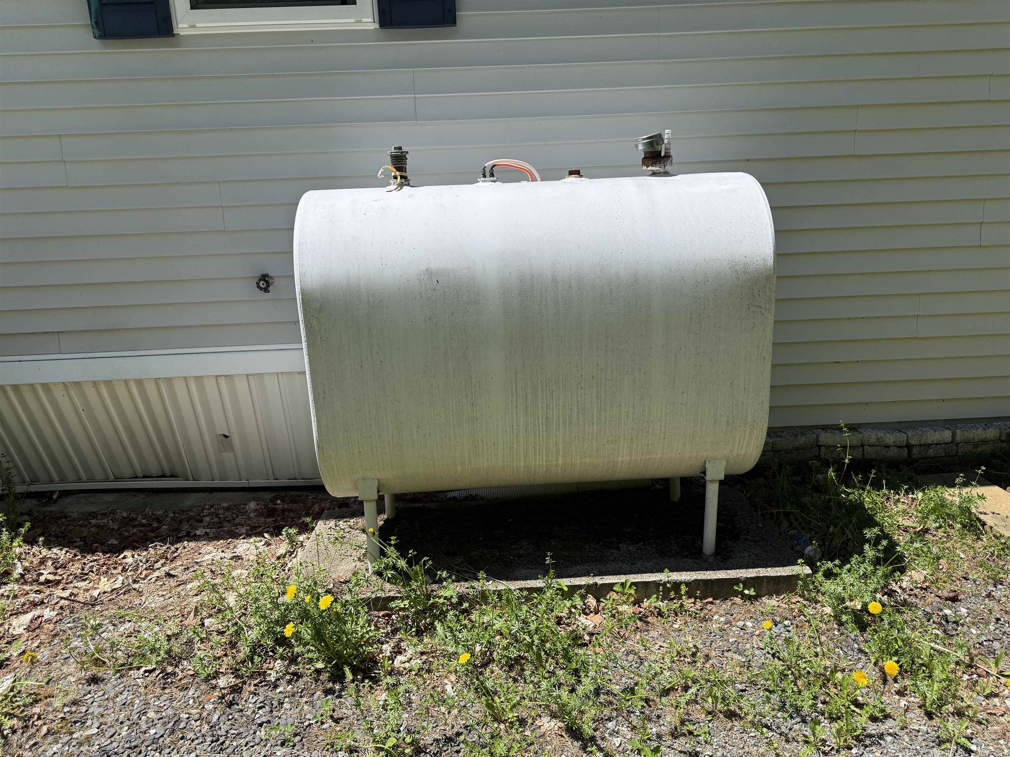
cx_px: 505
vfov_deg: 56.8
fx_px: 700
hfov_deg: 71.6
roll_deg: +2.5
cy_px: 378
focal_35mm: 24
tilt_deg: -12.8
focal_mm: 6.76
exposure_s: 1/4975
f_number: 1.78
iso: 125
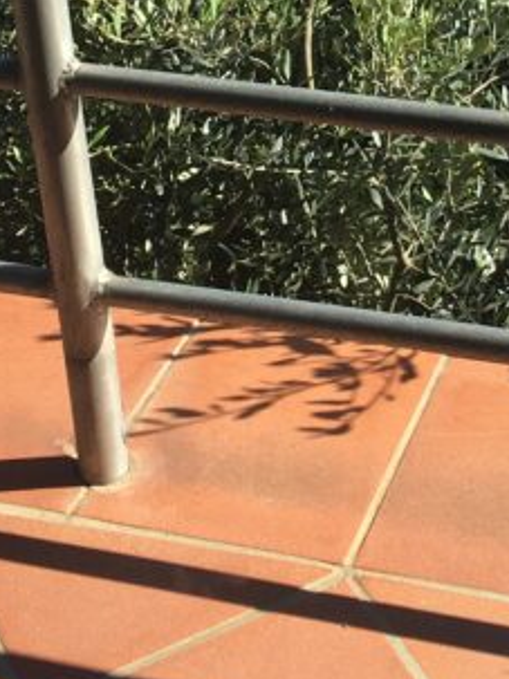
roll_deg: +3.4
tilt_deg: -25.3
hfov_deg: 15.0
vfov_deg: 19.3
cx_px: 386
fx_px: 1923
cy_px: -54
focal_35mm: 98
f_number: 2.2
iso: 25
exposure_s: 1/668
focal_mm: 4.15
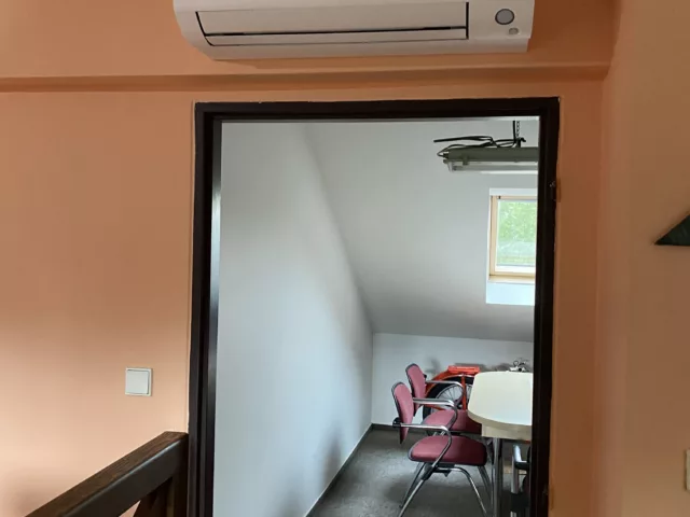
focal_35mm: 26
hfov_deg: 67.3
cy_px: 258
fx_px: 518
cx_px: 345
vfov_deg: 53.1
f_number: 1.8
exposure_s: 1/33
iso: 500
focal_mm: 4.25
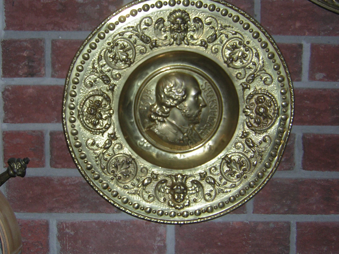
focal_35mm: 54
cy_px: 127
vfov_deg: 27.0
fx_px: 529
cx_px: 170
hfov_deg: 35.5
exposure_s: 1/60.1
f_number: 3.2
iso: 50
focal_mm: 7.1
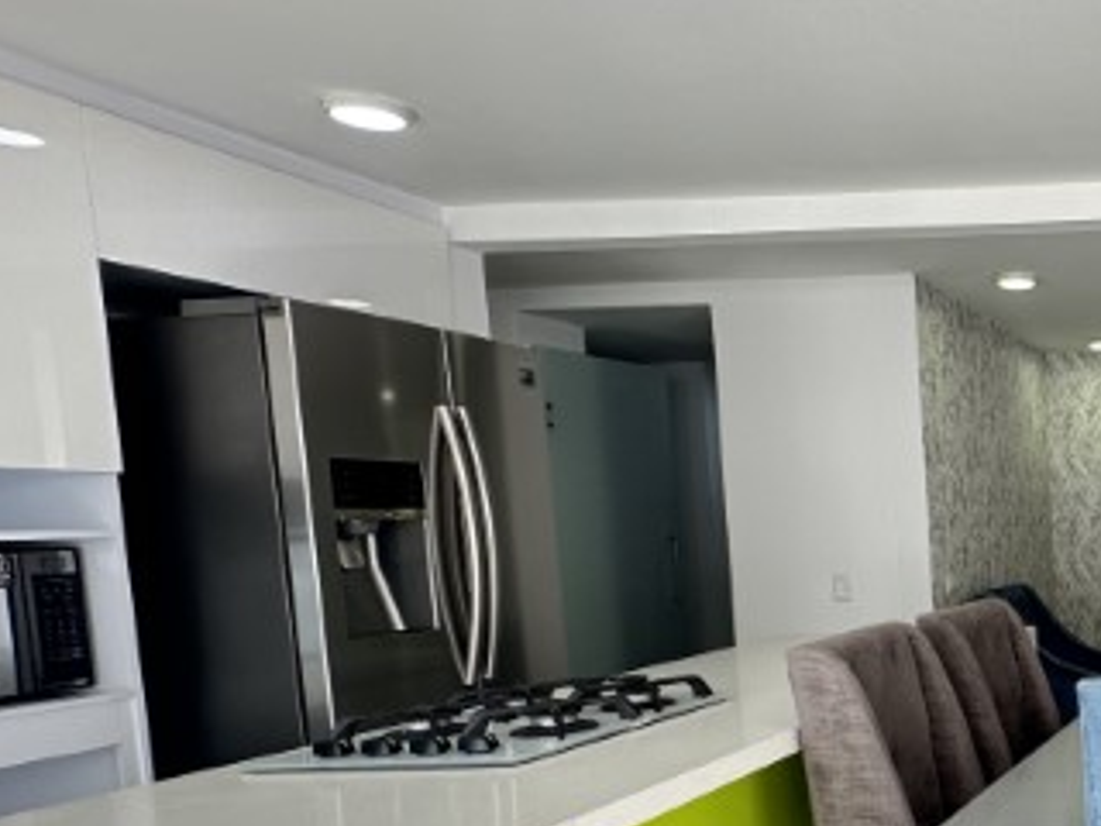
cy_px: 606
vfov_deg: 39.7
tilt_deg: -4.4
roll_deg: +1.0
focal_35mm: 35
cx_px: 1283
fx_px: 1113
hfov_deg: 39.8
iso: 100
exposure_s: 1/99
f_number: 2.2
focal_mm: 2.22
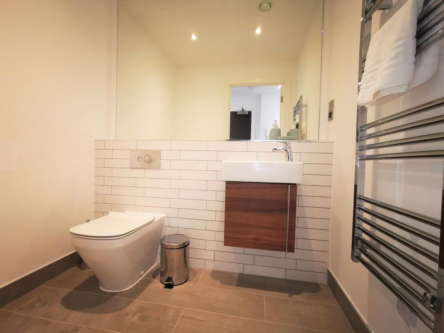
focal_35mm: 16
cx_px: 222
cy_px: 166
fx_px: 205
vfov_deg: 78.1
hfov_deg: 94.5
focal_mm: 2.35
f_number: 2.2
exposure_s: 1/50
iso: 320
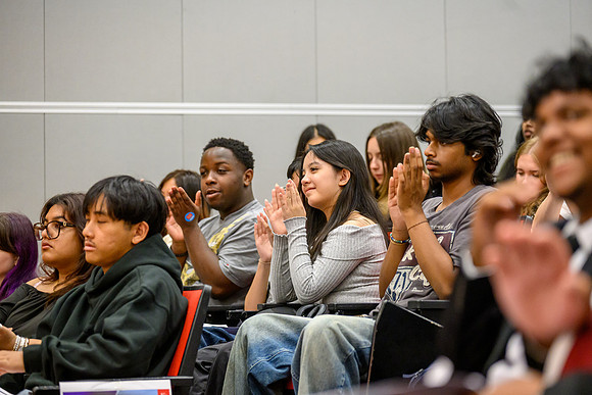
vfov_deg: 12.3
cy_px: 198
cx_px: 296
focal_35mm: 111
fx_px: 1828
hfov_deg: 18.4
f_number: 2.7
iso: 5600
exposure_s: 1/400
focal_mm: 109
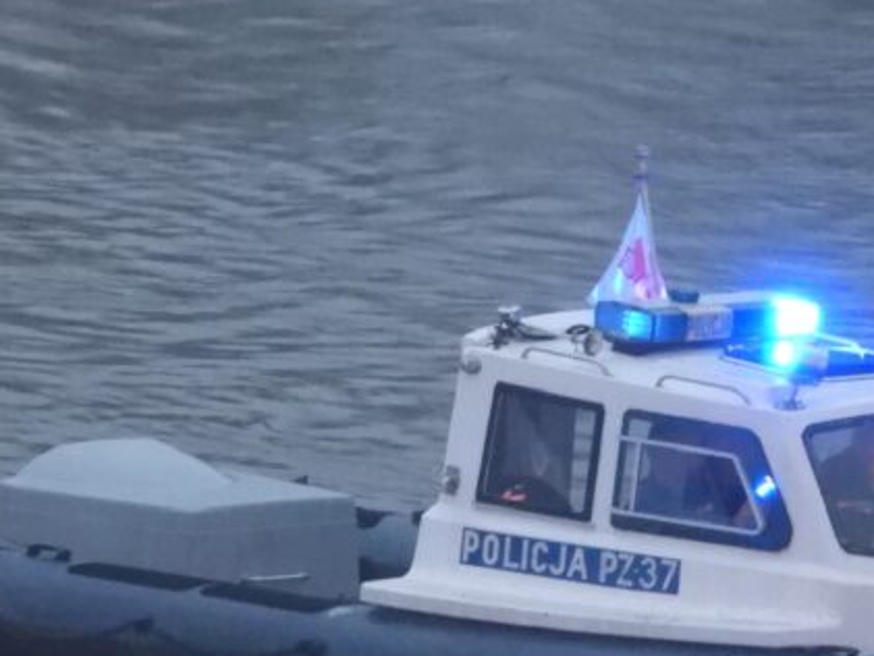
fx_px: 39929
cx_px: 581
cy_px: 542
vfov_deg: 0.9
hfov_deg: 1.3
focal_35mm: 1581
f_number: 5
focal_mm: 117
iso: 1600
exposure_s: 1/13
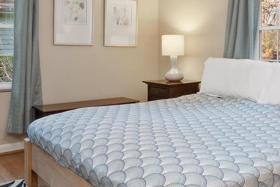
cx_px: 181
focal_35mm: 41
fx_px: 319
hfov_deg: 46.8
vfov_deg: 32.1
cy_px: 50
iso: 400
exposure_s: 1/2
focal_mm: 8
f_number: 10
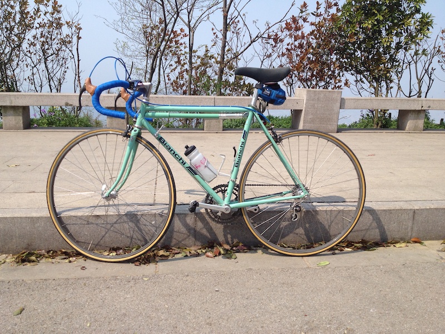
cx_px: 222
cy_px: 167
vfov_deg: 40.7
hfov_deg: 52.6
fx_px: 450
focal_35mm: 35
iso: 50
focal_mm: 4.28
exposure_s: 1/1672
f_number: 2.4
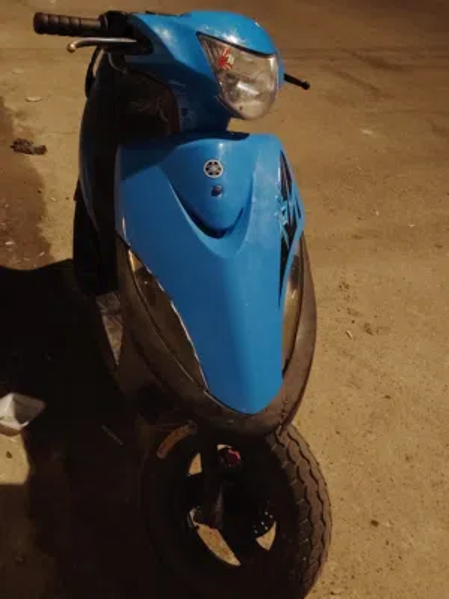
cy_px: 300
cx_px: 224
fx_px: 830
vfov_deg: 39.7
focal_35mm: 48
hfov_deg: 30.3
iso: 959
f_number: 1.75
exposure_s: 1/20
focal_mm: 5.25
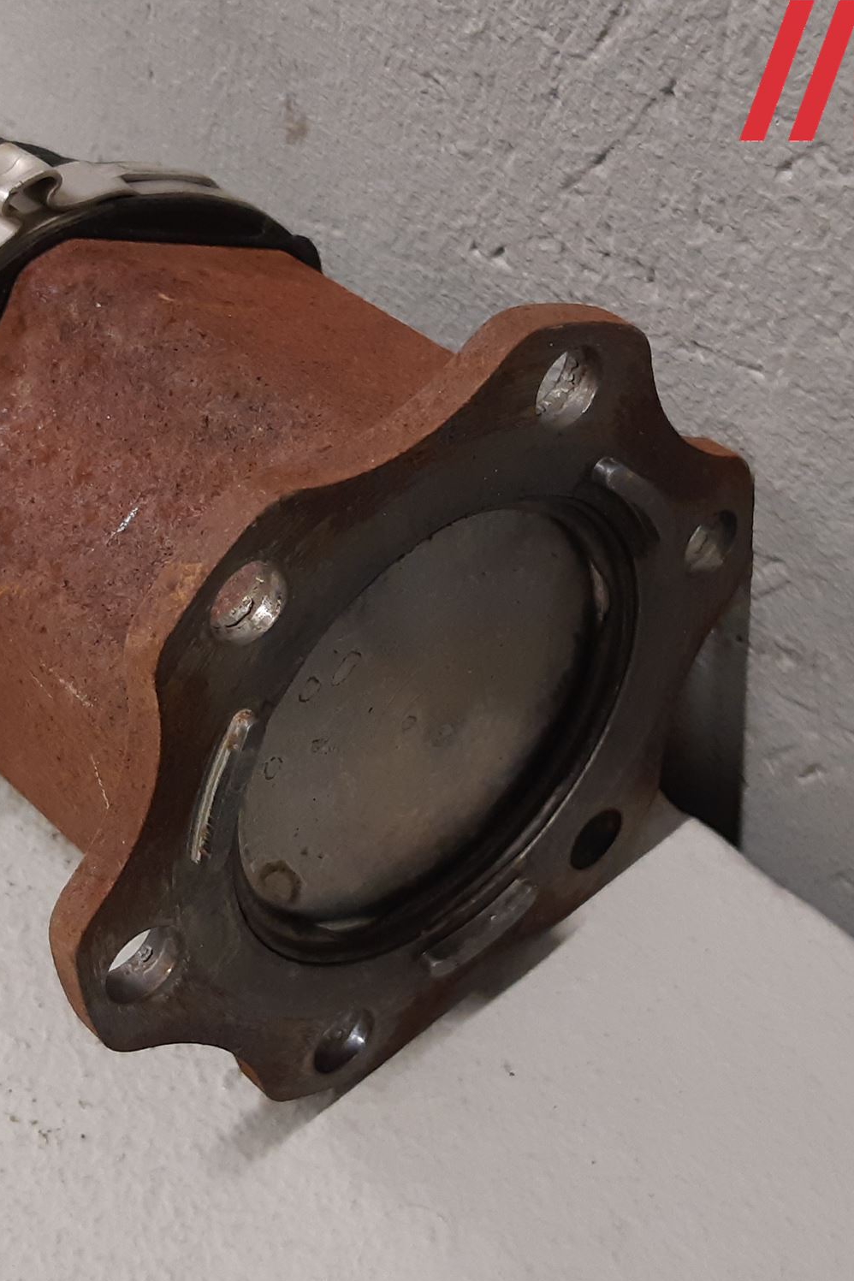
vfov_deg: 51.9
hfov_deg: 35.9
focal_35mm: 37
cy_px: 654
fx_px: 1316
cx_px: 388
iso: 200
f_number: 1.7
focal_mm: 3.93
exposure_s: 1/50
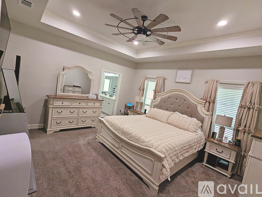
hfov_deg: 94.4
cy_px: 98
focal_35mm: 16
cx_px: 131
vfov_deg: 78.2
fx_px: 121
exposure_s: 1/110
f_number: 2.2
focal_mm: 2.35
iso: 194
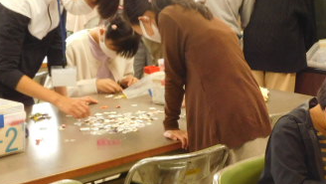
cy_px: 107
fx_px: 735
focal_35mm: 85
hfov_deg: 24.6
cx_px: 256
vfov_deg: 14.2
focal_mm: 7.1
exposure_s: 1/25
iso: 400
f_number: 3.9
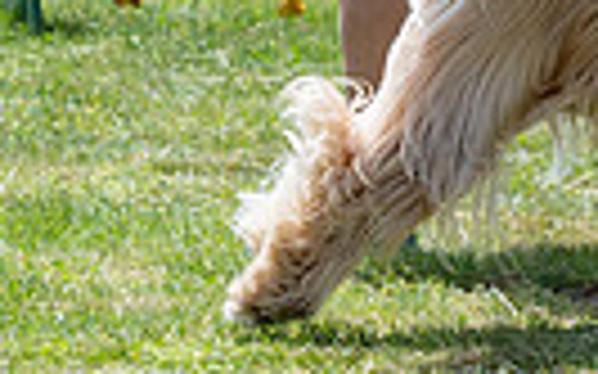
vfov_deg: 2.2
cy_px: -205
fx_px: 9693
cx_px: 350
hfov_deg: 3.5
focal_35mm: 595
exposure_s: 1/1000
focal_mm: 104
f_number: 3.5
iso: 100
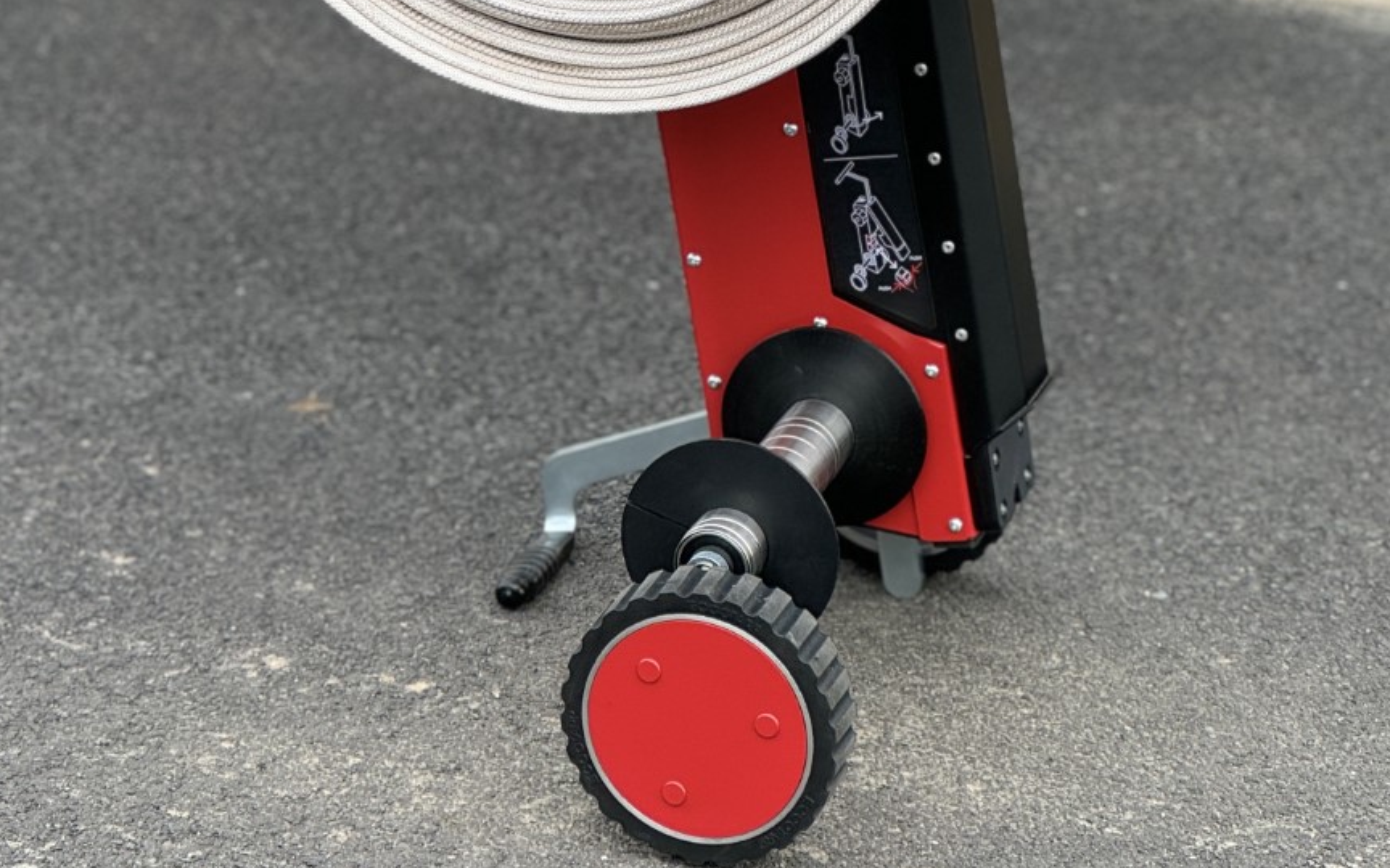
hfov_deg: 15.4
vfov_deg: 9.5
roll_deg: -1.3
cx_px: 672
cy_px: -154
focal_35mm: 136
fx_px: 5152
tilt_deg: -17.4
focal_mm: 9
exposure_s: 1/171
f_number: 2.8
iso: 25
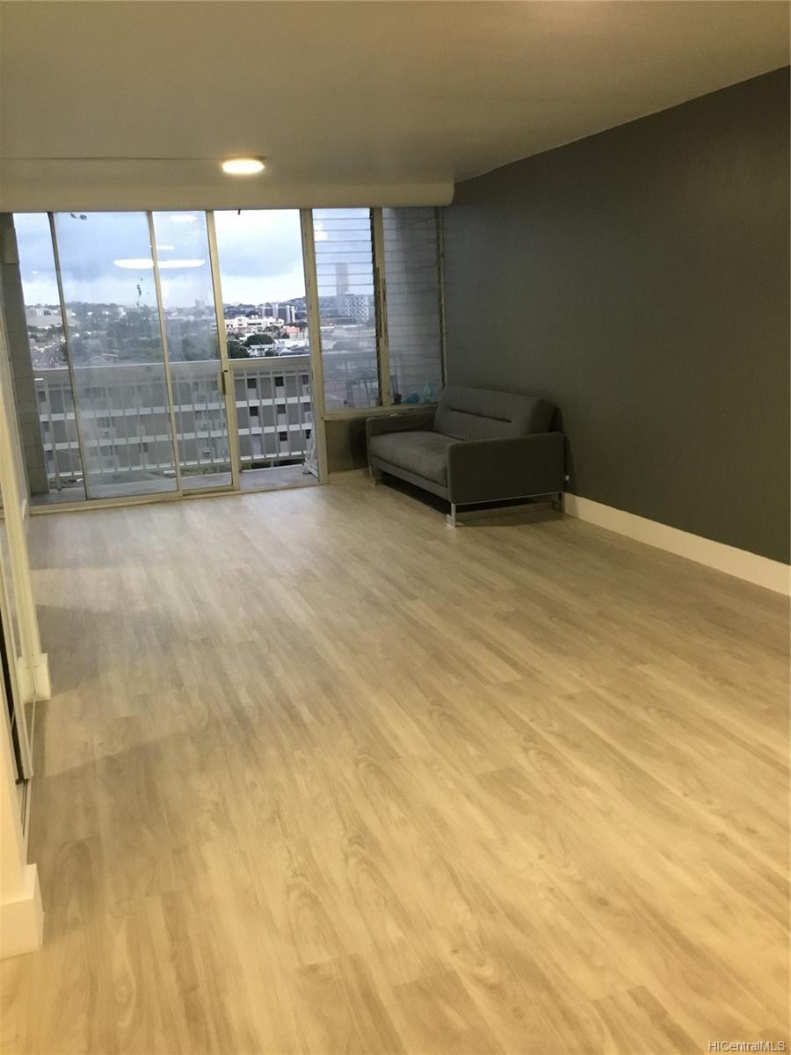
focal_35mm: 31
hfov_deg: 45.4
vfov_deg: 58.4
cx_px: 396
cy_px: 528
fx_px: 944
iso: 160
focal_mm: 3.3
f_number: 2.4
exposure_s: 1/30
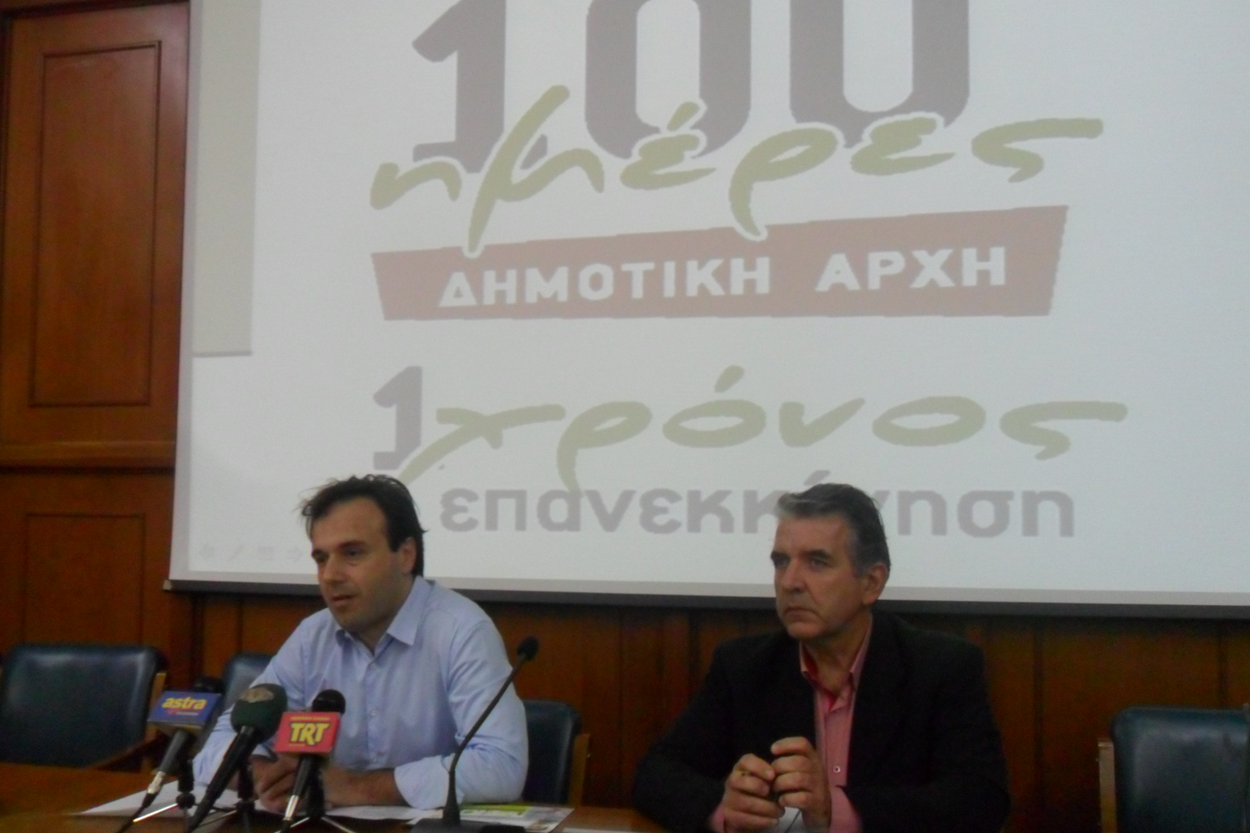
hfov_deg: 58.6
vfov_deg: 41.1
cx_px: 697
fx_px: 1111
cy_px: 455
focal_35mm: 32
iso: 320
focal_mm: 4.9
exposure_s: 1/30
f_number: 3.5
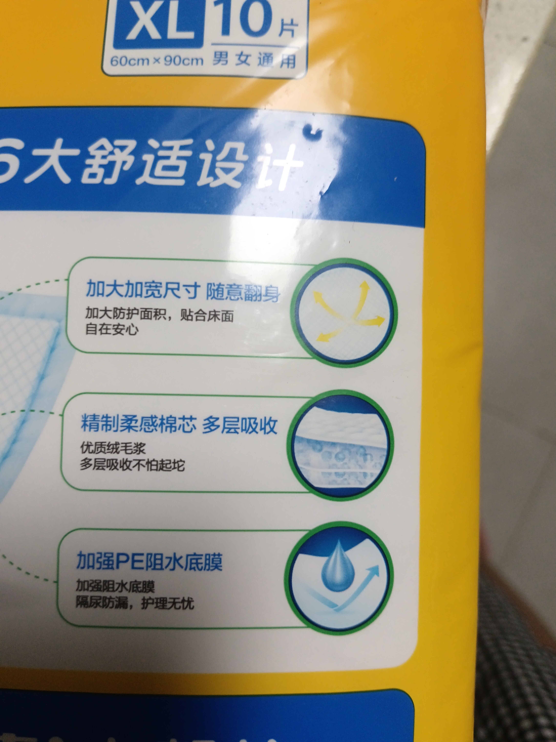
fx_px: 578
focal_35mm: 27
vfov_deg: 65.3
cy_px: 371
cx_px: 278
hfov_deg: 51.4
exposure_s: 1/50
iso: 454
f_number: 1.9
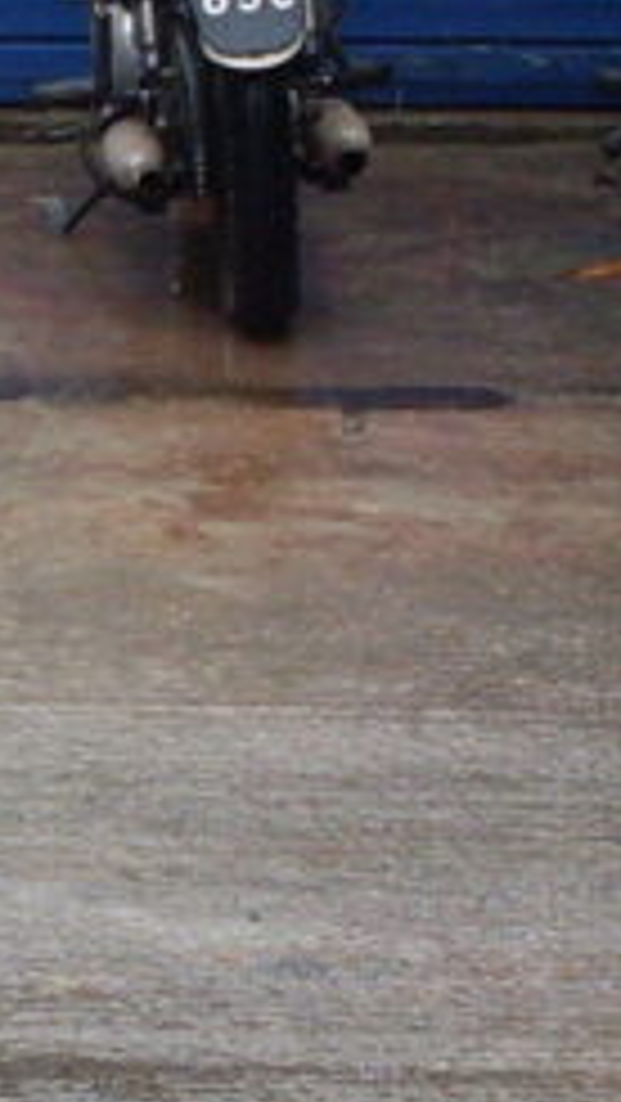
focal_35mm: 173
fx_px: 5059
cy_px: 846
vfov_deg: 12.4
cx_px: -306
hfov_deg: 6.9
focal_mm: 6.3
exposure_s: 1/500
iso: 80
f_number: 2.8
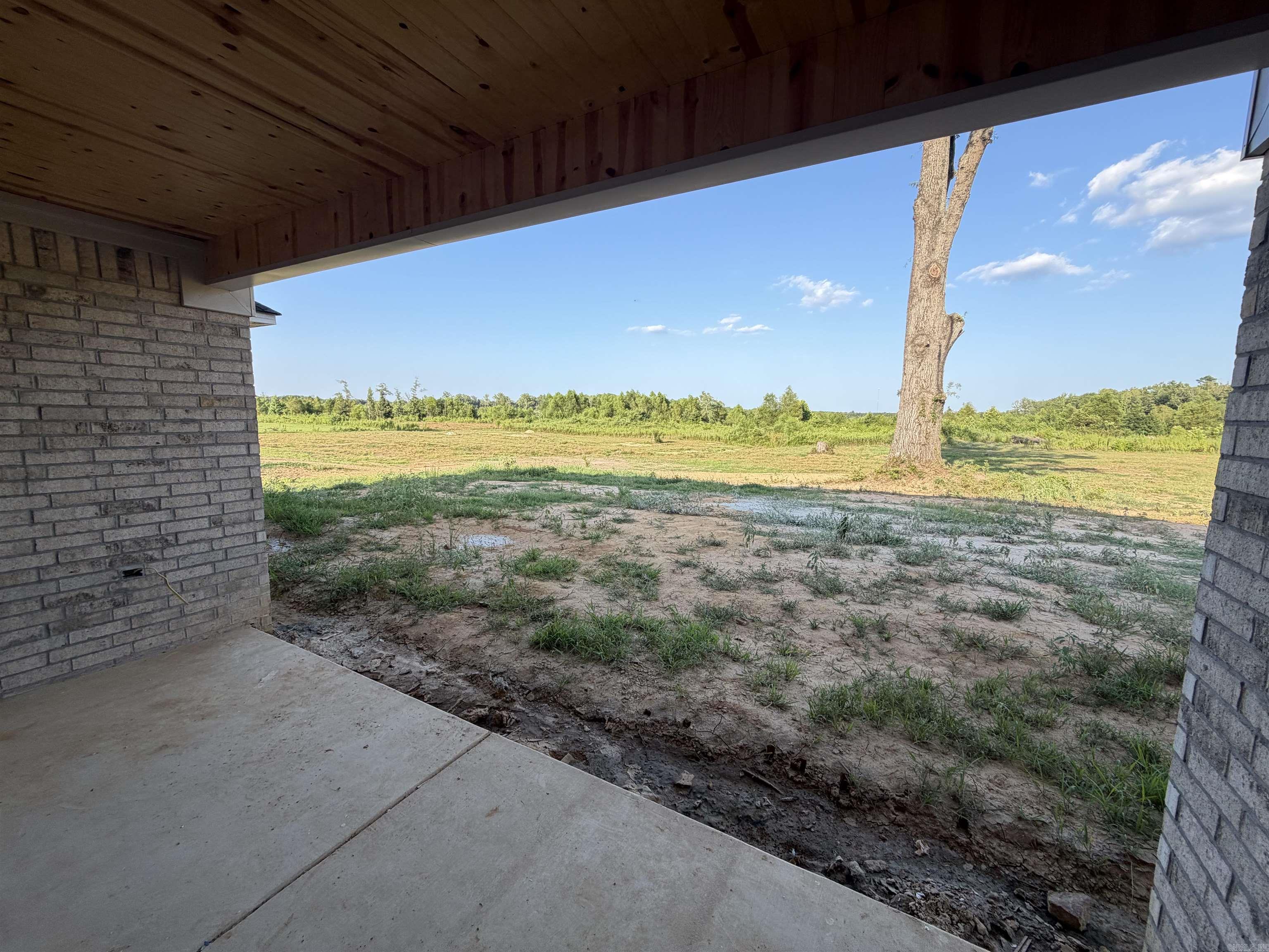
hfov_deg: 102.1
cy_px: 476
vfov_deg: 85.7
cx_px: 634
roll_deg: -0.9
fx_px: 513
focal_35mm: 14
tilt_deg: -6.7
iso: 40
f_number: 2.2
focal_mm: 2.22
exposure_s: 1/602
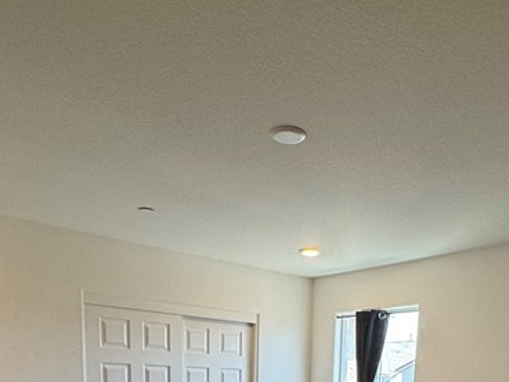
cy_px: 480
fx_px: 573
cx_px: 304
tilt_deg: -9.5
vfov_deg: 30.2
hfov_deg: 47.6
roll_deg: -2.2
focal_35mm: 39
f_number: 2.2
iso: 100
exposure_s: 1/120
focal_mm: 2.22
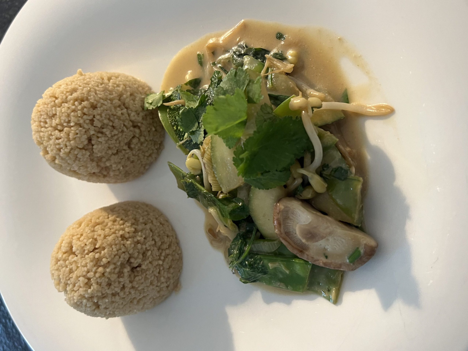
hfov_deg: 67.3
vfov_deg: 53.1
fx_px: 352
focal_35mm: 26
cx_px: 234
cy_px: 176
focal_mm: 5.7
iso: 200
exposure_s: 1/50
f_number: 1.5
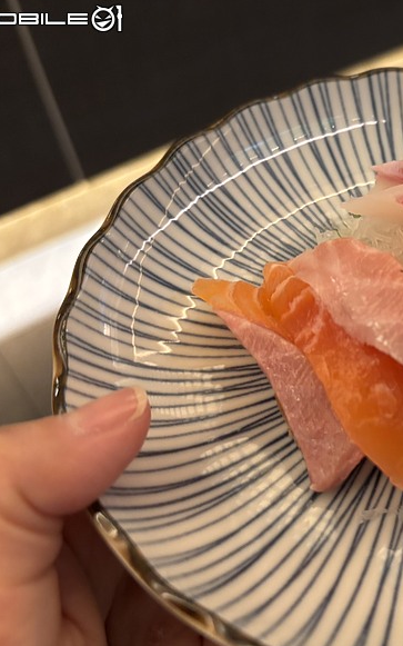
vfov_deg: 52.8
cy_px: 324
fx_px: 650
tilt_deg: -49.6
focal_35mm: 37
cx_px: 396
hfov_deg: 31.9
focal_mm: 5.96
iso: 250
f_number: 1.6
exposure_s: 1/60
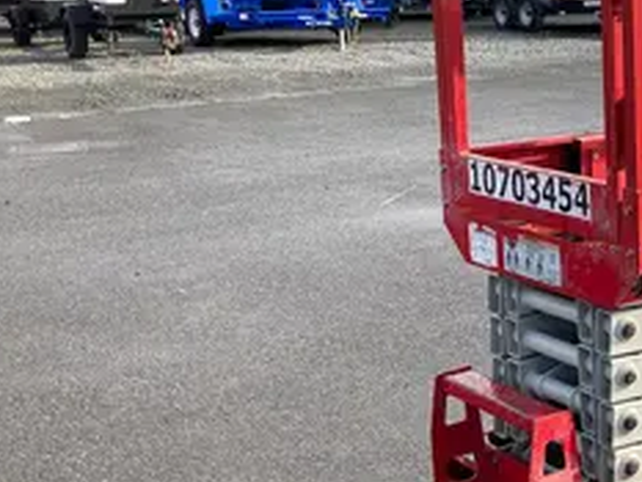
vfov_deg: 22.3
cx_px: 733
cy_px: 227
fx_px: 1225
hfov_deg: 26.7
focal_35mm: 66
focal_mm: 3.99
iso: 20
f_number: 1.8
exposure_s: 1/592
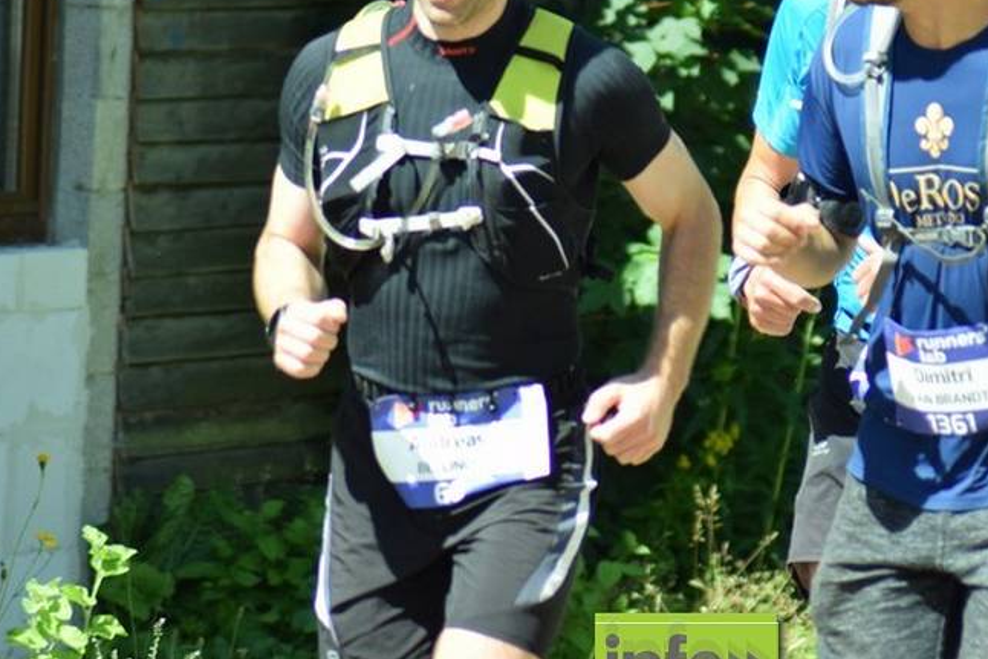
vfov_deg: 3.2
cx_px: 687
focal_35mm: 432
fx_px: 11856
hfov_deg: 4.8
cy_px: 148
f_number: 4.5
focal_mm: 155
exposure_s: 1/1000
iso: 400
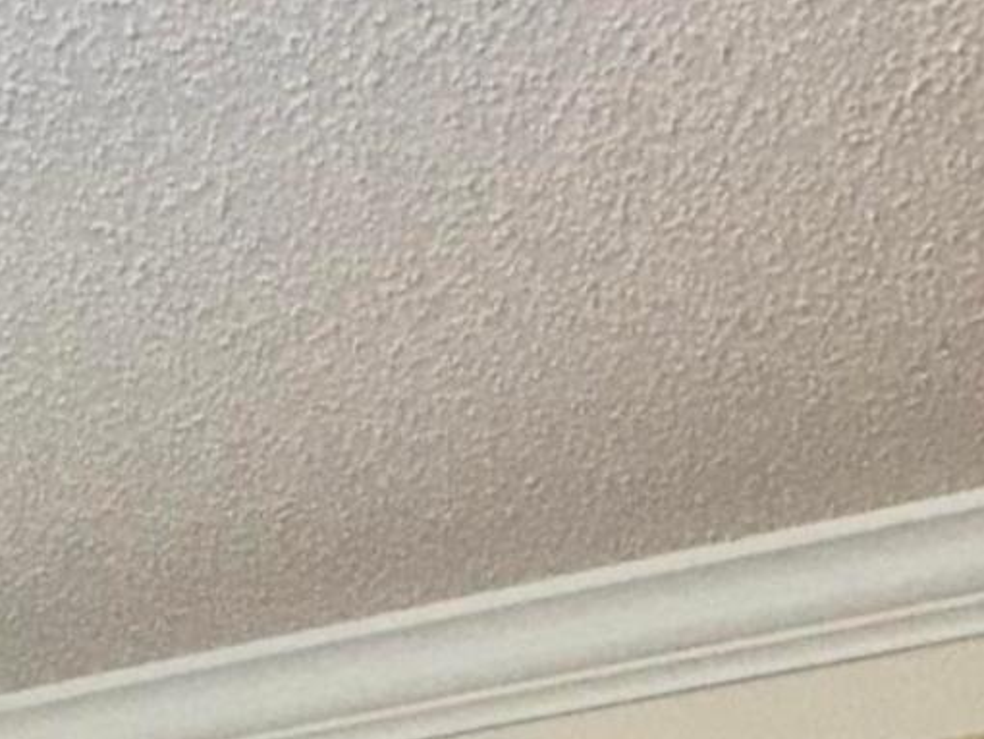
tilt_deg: -4.5
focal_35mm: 79
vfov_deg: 13.4
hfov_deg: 24.4
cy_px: 1804
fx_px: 2247
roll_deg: +1.8
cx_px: 216
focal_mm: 2.22
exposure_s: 1/60
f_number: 2.2
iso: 80
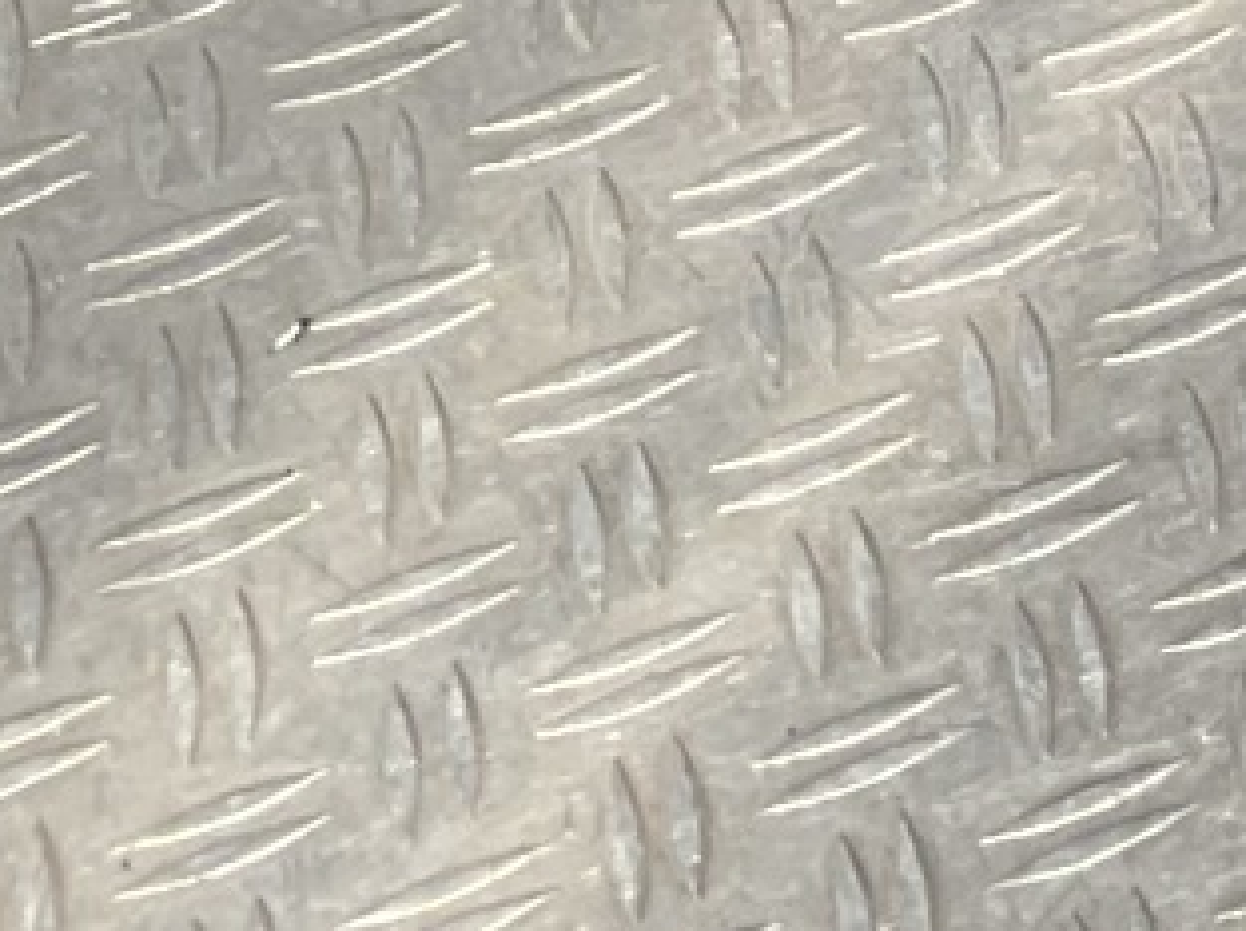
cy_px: -1854
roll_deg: +2.6
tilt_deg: -35.5
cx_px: 3479
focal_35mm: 187
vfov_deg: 7.1
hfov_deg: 9.0
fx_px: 6723
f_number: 1.8
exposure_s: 1/351
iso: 16
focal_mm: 3
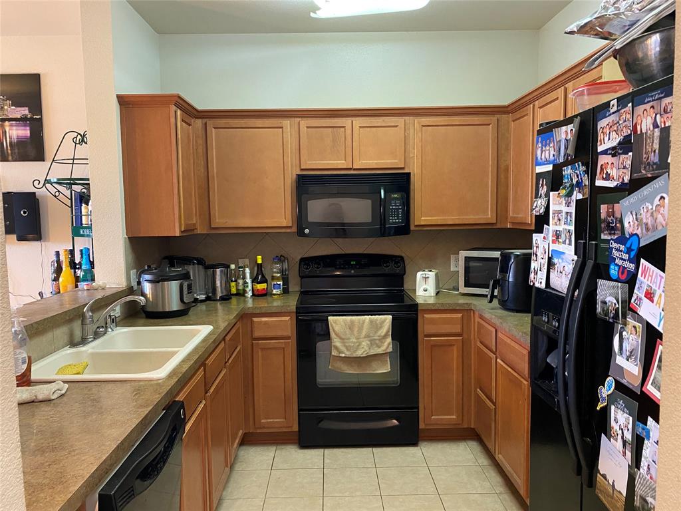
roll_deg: +0.7
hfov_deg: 67.3
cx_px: 340
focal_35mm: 26
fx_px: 511
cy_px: 256
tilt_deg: -3.8
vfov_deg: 53.1
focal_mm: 4.25
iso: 400
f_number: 1.8
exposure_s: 1/60
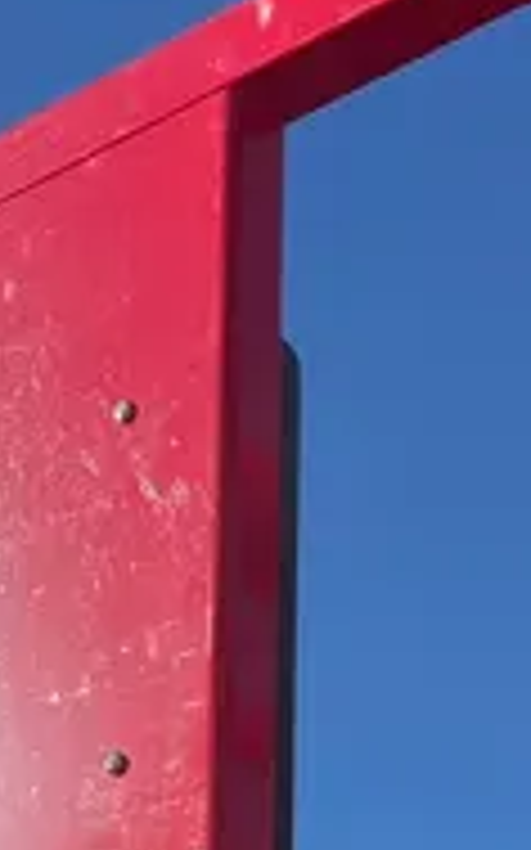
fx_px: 2479
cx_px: 436
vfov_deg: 16.8
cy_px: 1437
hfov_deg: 12.2
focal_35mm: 107
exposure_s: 1/2358
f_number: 1.6
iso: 50
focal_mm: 5.1
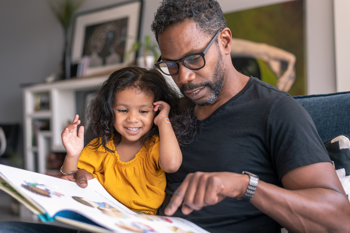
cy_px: 116
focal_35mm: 50
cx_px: 175
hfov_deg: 39.6
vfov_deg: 27.0
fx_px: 486
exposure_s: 1/250
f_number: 2.8
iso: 640
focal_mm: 50
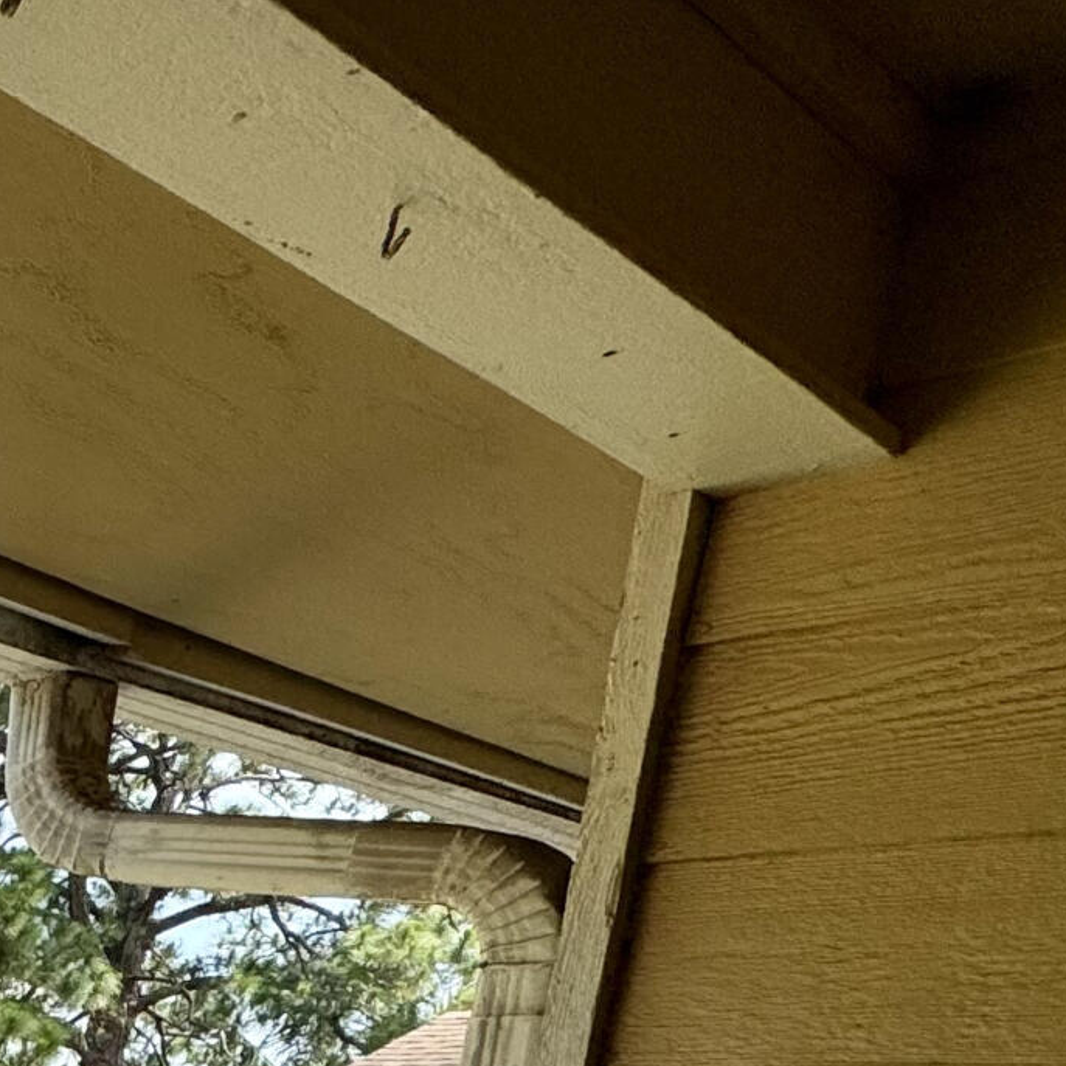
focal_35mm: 54
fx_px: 1881
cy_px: 1482
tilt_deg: -9.1
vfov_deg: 25.8
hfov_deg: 21.3
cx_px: -843
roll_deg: -4.3
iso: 50
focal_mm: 2.22
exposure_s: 1/889
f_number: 2.2
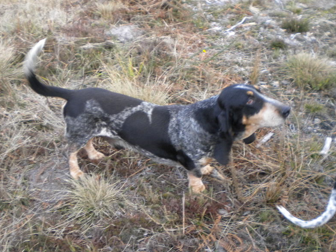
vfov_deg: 31.5
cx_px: 171
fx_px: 446
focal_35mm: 46
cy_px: 123
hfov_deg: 41.2
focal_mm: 6.3
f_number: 3.1
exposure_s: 1/60.6
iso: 248
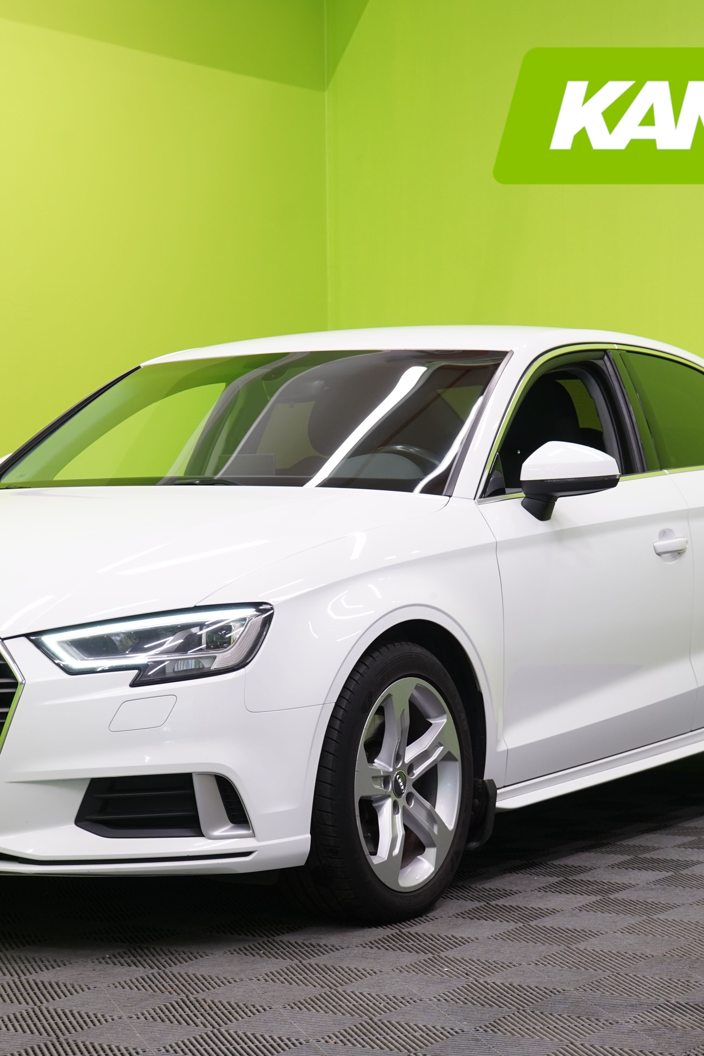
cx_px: 295
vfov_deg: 24.5
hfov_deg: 16.4
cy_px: 527
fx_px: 2434
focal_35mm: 83
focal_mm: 55
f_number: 5.6
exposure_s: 1/30
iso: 400
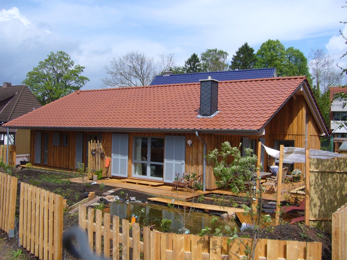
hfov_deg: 52.6
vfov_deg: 40.7
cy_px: 130
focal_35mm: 35
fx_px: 351
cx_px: 174
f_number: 5.6
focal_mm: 5.8
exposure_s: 1/640
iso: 100
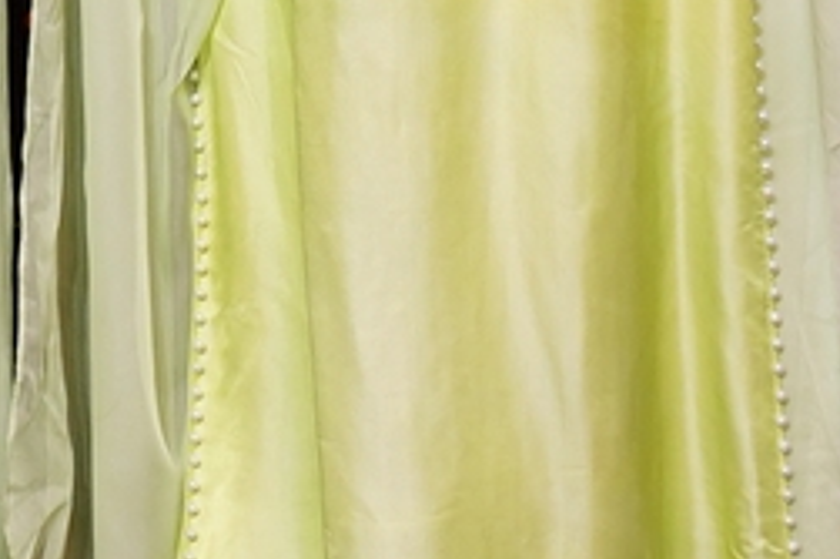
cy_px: -1213
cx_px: 341
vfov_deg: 4.6
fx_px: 6692
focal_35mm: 287
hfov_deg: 7.2
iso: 1000
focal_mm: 36
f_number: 4
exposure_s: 1/200
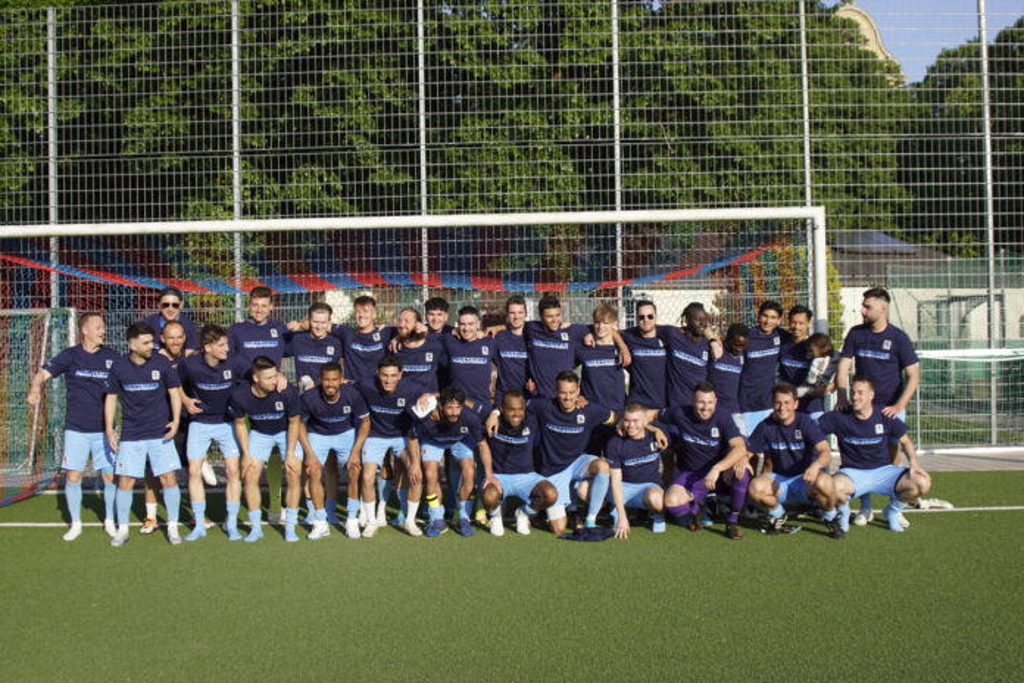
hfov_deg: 46.4
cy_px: 342
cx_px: 512
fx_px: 1195
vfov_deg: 31.9
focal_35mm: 42
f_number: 5.6
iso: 100
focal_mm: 28
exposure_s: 1/320
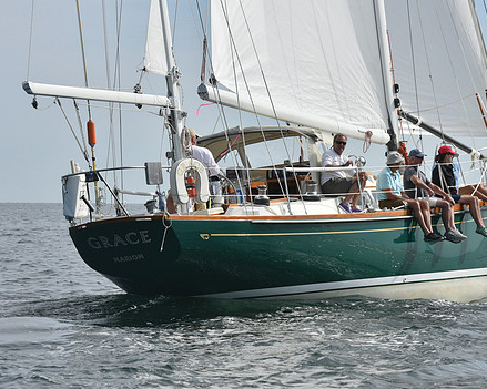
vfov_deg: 10.0
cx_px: 293
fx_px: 2234
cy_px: 177
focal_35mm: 155
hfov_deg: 12.4
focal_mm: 125
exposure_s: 1/1250
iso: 320
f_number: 9
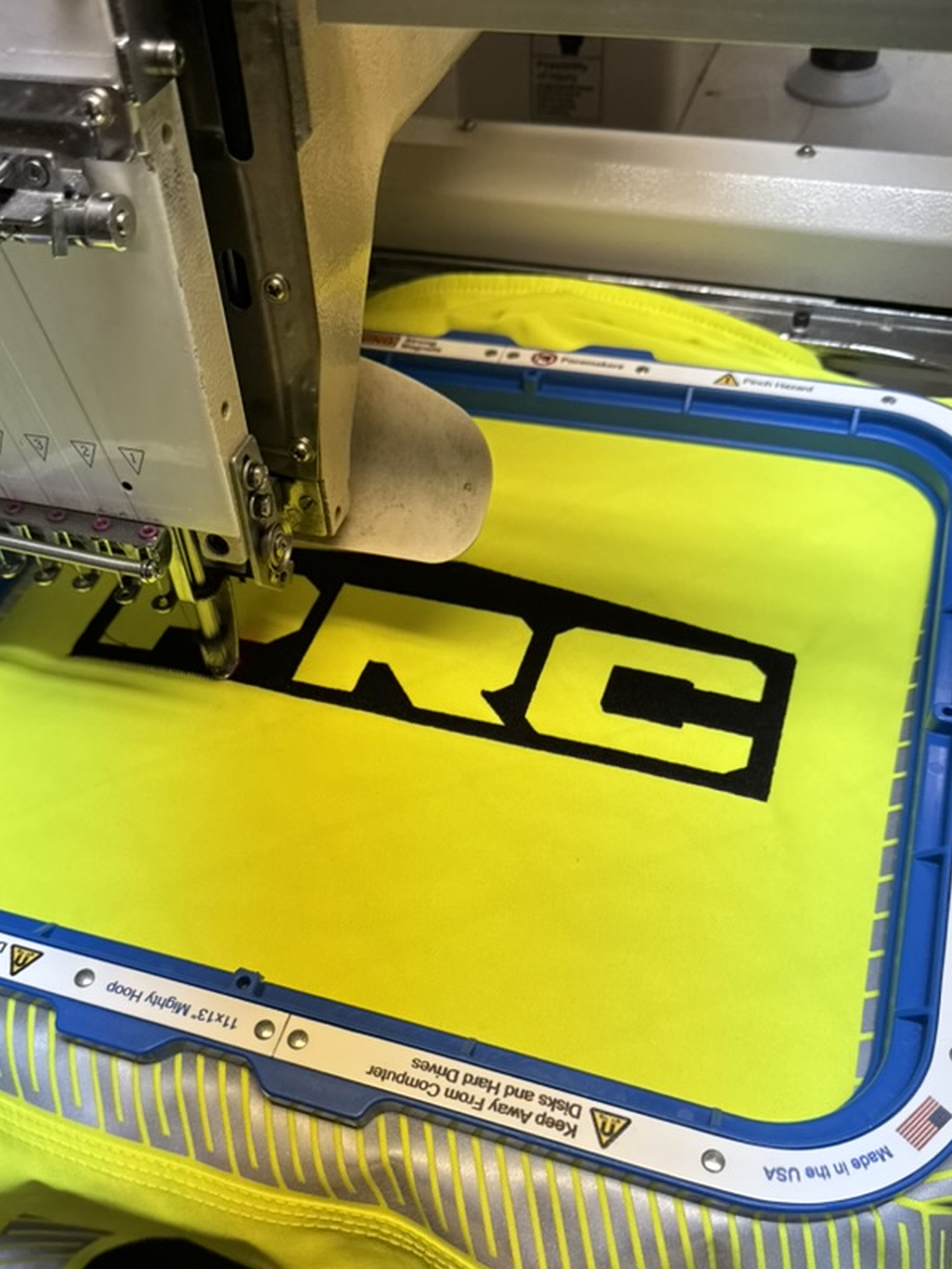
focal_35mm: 31
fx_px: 1136
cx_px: 427
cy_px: 792
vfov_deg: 57.6
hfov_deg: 45.4
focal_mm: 6.76
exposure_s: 1/120
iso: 80
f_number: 1.78
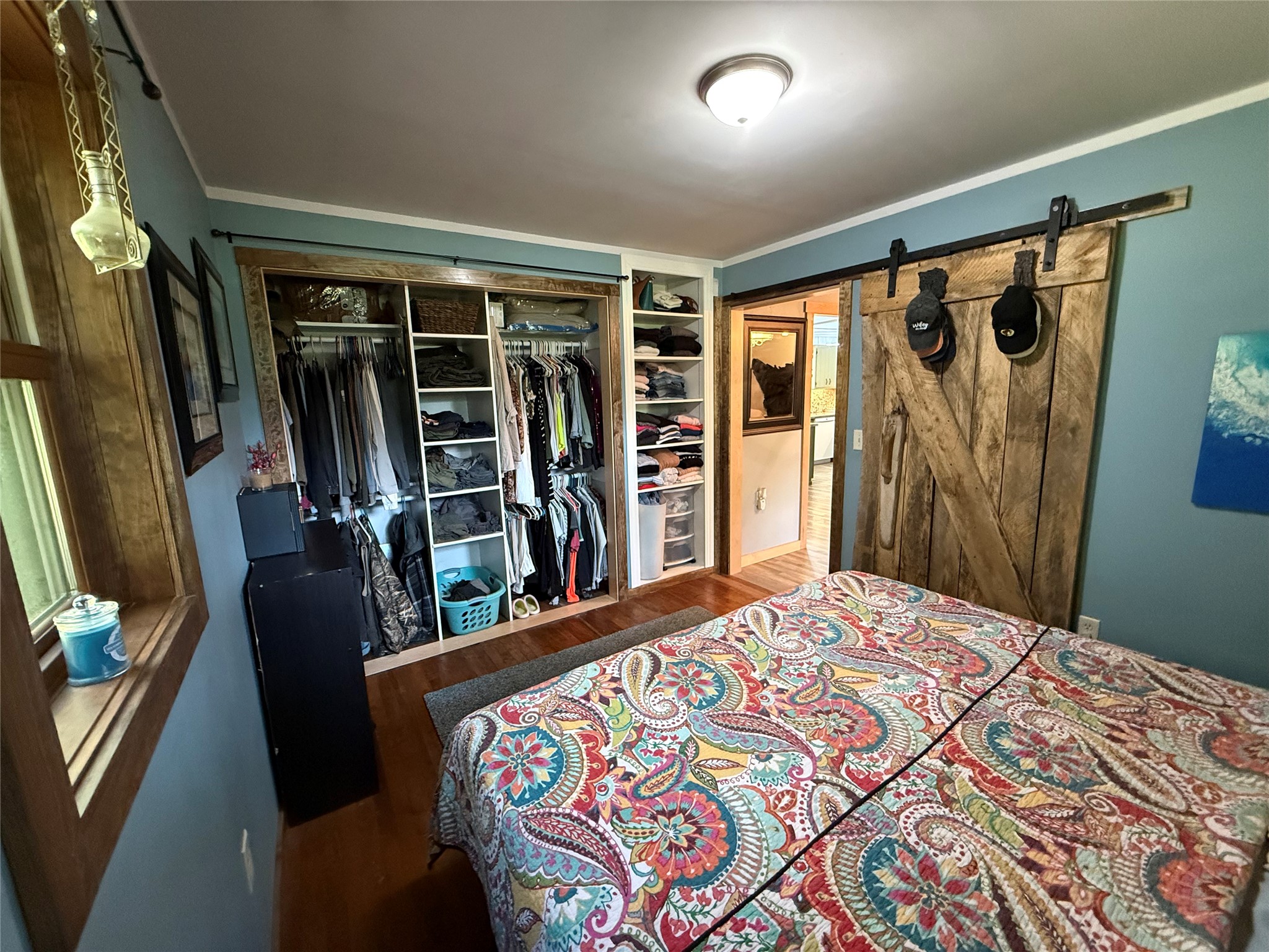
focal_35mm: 14
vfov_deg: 85.7
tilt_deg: -9.3
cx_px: 634
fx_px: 513
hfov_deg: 102.1
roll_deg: +1.7
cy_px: 476
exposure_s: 1/60
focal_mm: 2.22
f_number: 2.2
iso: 1000
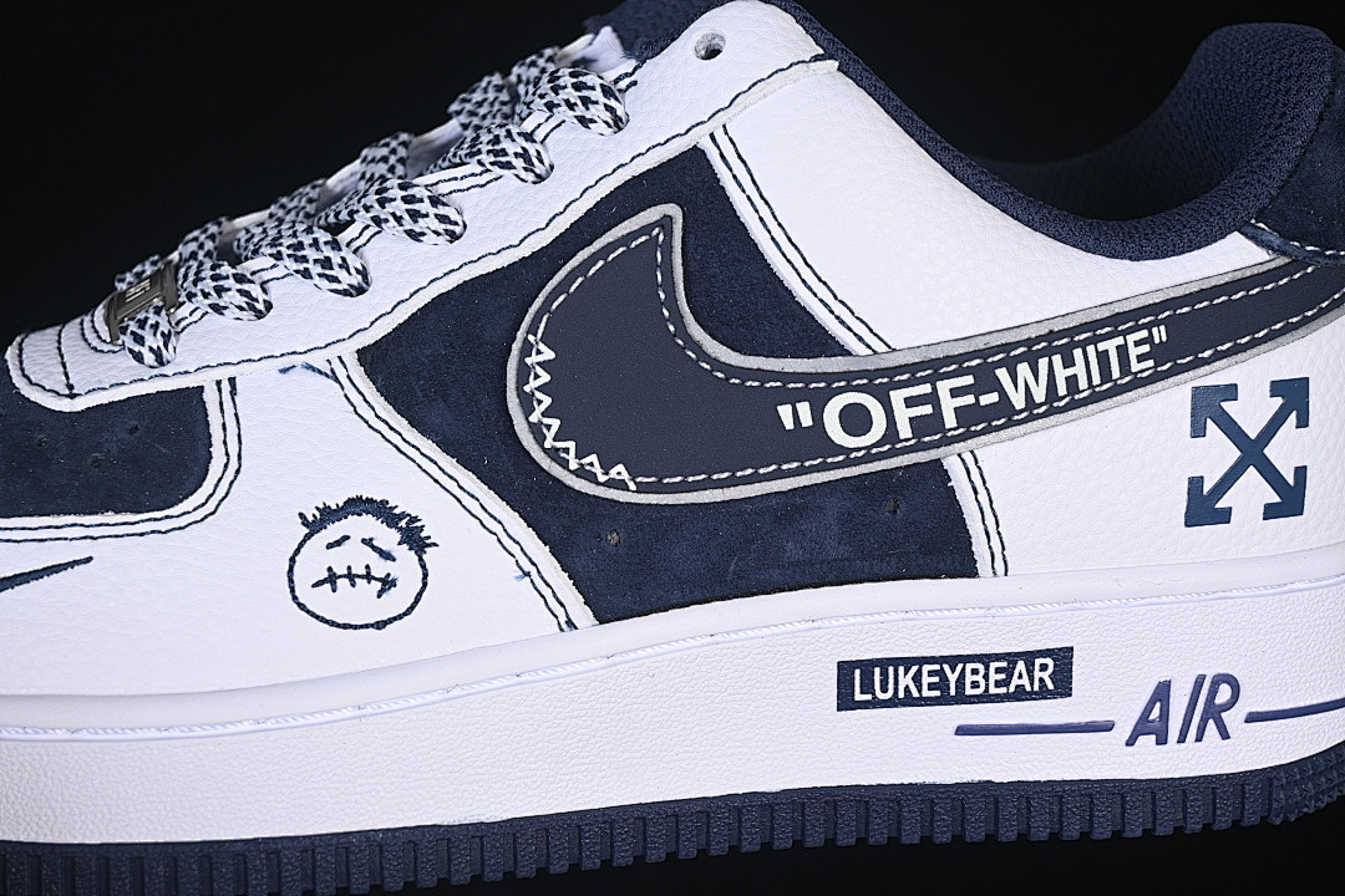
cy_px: 448
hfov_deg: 27.0
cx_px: 672
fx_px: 2802
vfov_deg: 18.2
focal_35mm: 75
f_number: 7.1
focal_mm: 50
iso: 160
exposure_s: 1/80
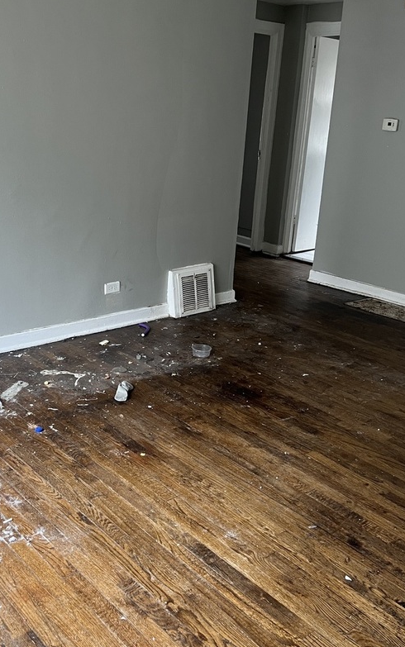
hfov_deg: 33.4
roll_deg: -2.3
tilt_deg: -15.4
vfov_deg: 51.4
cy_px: 285
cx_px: 148
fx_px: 670
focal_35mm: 38
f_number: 1.5
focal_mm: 5.7
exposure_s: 1/65
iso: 125
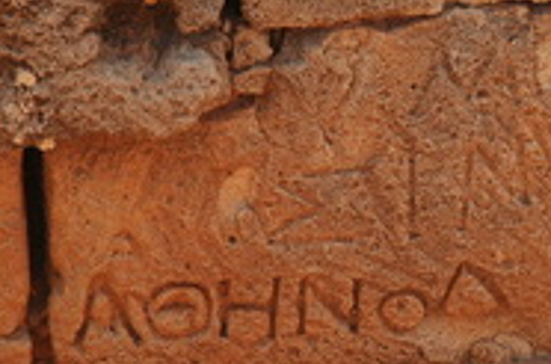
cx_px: 501
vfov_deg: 5.5
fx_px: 3801
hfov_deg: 8.3
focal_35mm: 249
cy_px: 95
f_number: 13
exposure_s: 1/60
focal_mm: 70
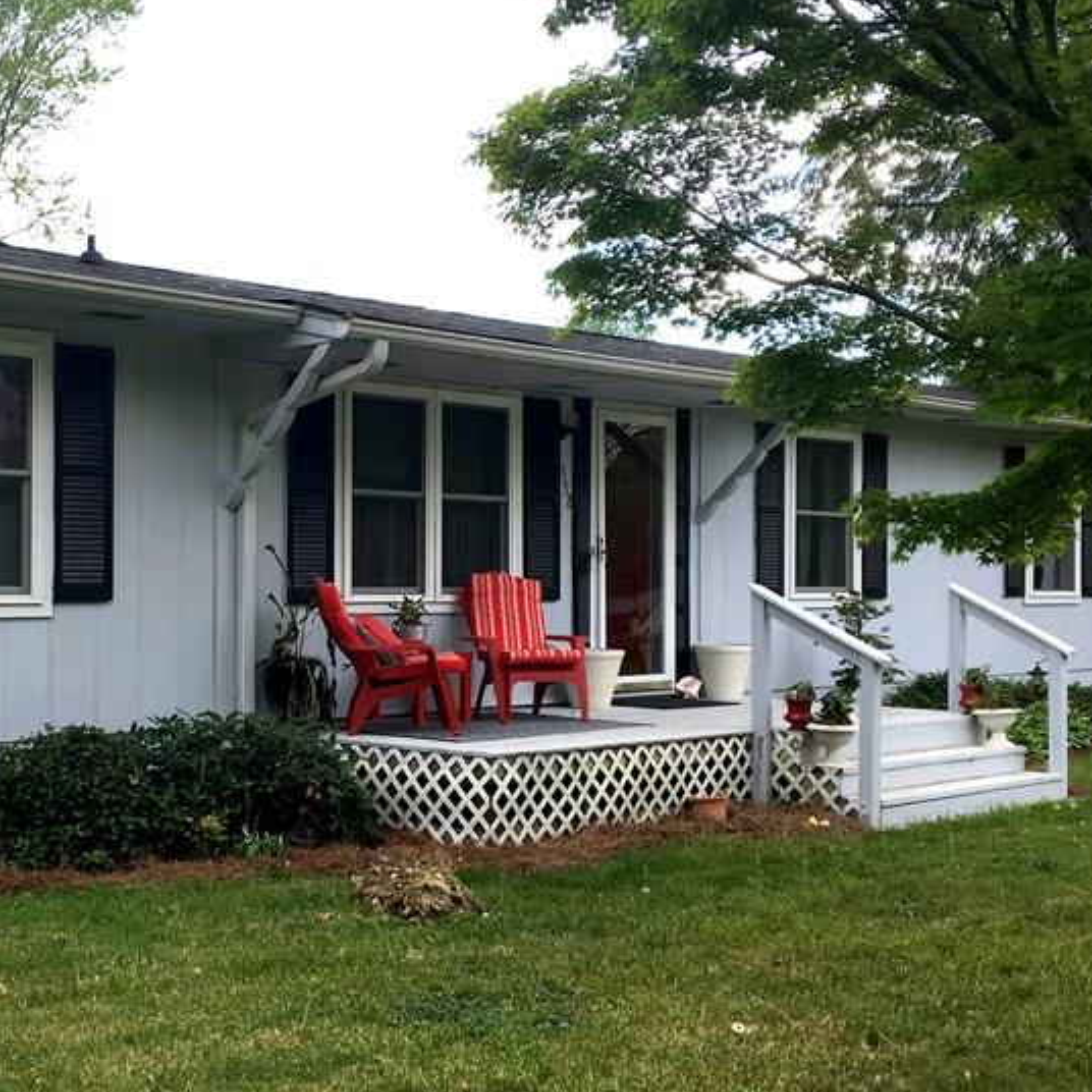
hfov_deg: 33.8
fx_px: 1749
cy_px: 619
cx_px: 242
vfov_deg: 34.6
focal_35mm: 49
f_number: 2.2
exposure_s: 1/818
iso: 25
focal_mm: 4.15
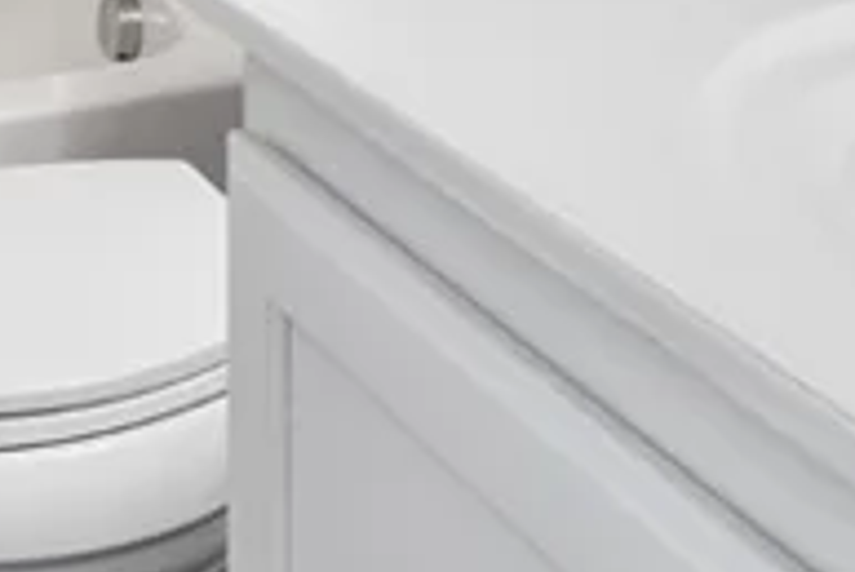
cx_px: 213
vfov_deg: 12.9
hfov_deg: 22.4
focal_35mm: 90
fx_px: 2139
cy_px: -627
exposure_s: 1/30
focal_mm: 17
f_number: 8
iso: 400
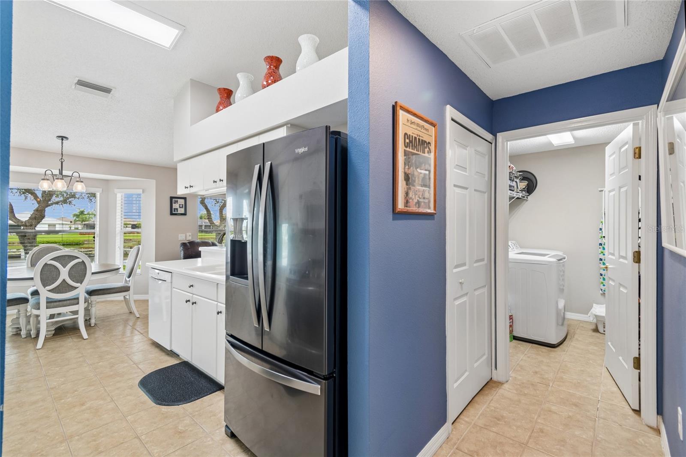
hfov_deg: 100.4
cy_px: 228
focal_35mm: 15
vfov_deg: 77.3
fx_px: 286
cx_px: 343
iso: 100
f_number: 7.1
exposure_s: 1/8
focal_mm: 10
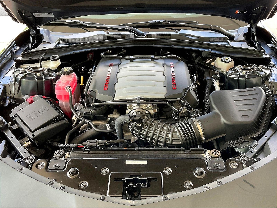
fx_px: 232
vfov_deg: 48.2
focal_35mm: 29
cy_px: 104
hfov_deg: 61.7
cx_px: 138
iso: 64
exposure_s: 1/122
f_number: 1.8
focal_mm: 3
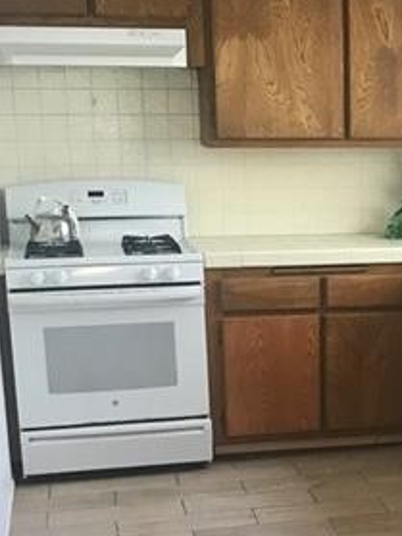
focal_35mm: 77
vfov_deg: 25.0
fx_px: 1193
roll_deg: +2.2
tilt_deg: -11.8
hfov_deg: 18.6
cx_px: 400
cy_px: 417
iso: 32
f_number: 1.8
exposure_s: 1/30
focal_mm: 3.99
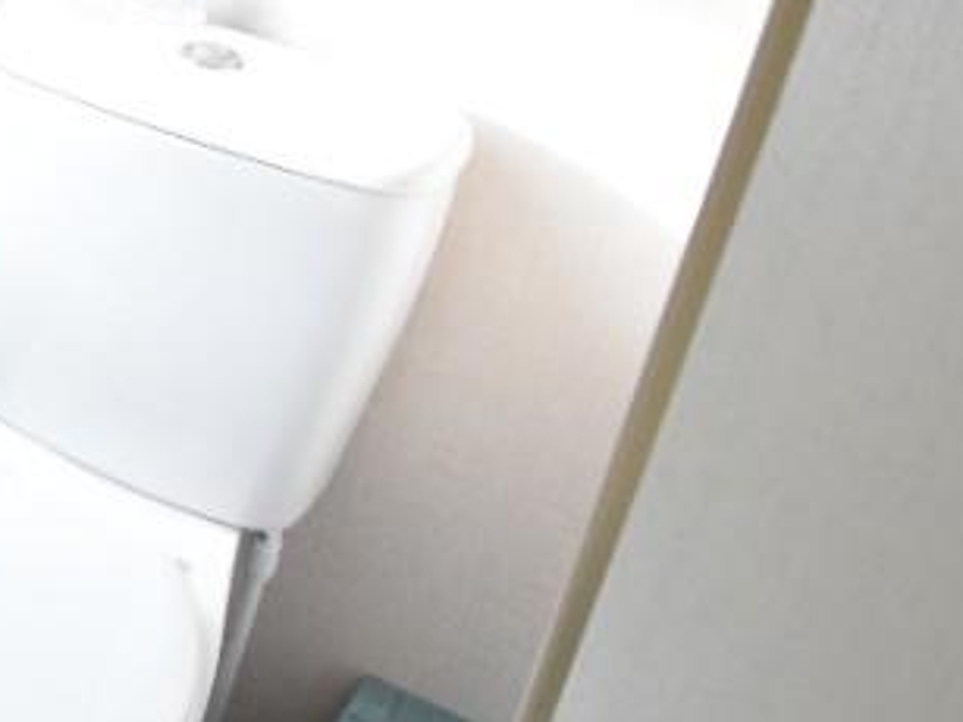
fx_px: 1741
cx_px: -395
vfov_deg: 22.5
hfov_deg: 25.2
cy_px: -8
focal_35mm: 63
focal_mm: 13
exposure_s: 1/125
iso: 3200
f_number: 5.6
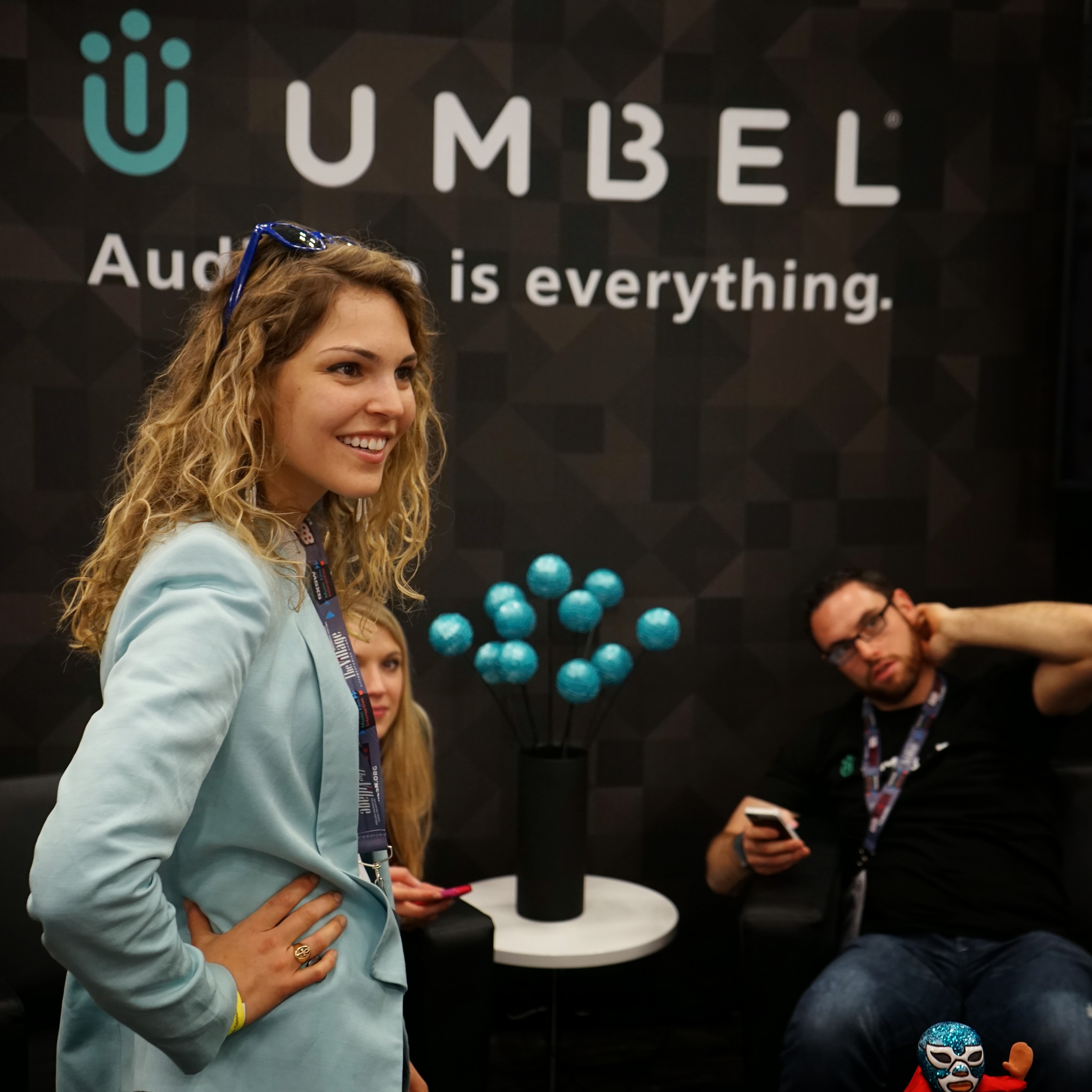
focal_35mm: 50
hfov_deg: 33.9
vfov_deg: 34.0
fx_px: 1785
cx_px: 643
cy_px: 547
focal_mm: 39
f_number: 4
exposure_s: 1/60
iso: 1000
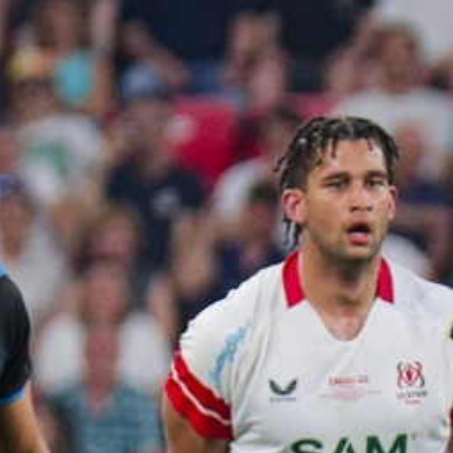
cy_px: 597
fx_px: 32099
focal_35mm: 2168
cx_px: 1174
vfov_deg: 0.8
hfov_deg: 0.8
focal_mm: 240
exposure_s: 1/1250
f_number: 2.8
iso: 1250
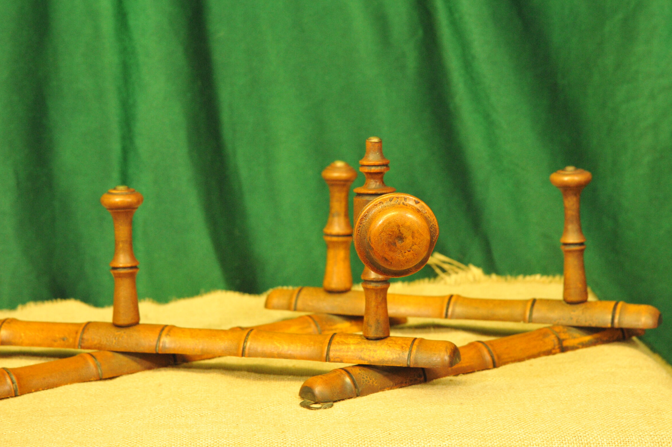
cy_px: 203
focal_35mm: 132
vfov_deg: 10.4
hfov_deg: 15.5
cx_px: 359
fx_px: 2462
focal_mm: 120
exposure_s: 1/30
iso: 5000
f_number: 8
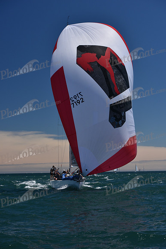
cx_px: 83
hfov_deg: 19.5
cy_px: 124
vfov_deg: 28.8
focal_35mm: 70
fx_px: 484
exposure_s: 1/800
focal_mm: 70
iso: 250
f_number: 7.1
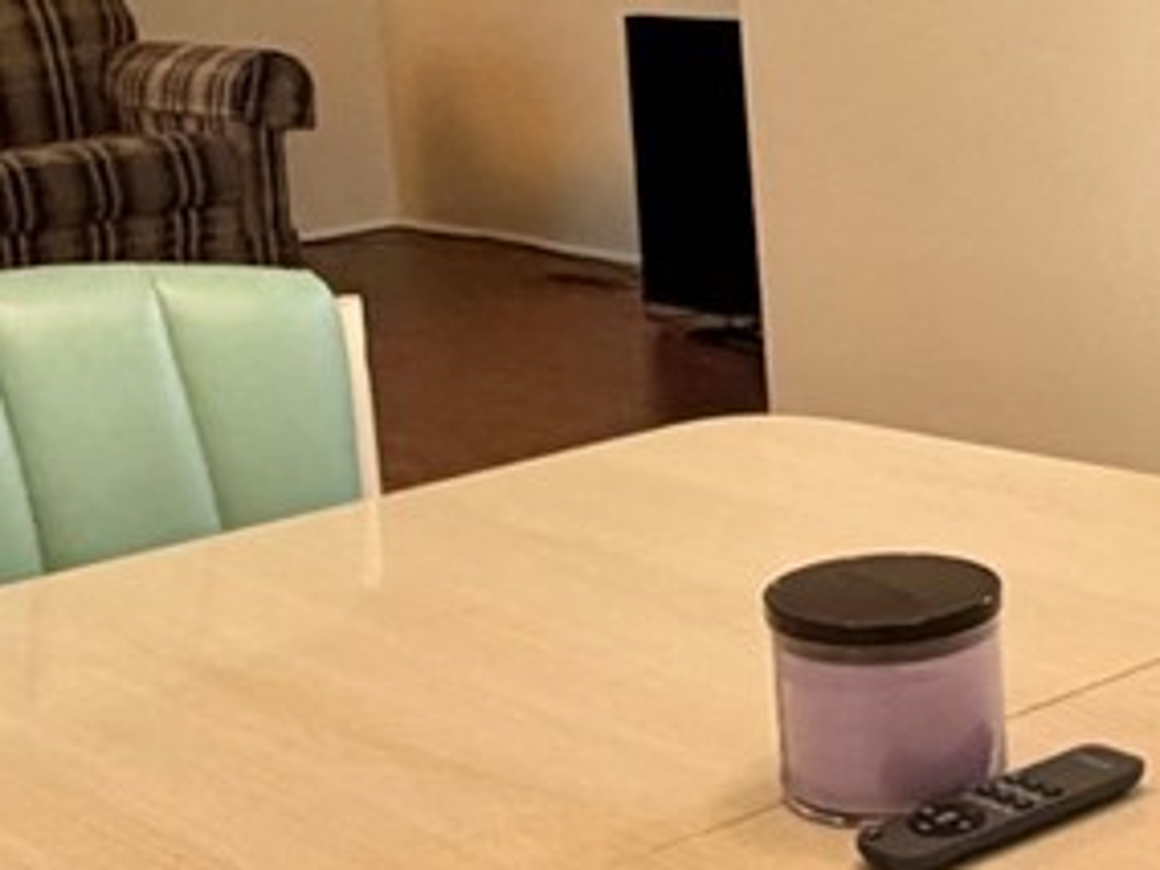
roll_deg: +2.2
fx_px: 2647
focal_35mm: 79
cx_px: 1201
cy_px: 294
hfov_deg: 23.5
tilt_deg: -11.7
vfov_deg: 18.6
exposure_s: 1/120
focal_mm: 2.22
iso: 320
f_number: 2.2
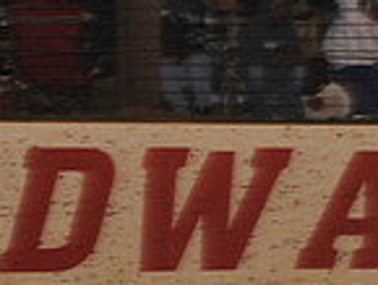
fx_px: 5049
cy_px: 481
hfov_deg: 4.3
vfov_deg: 3.2
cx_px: 503
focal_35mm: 462
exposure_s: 1/320
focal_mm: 120
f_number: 6.3
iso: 1250
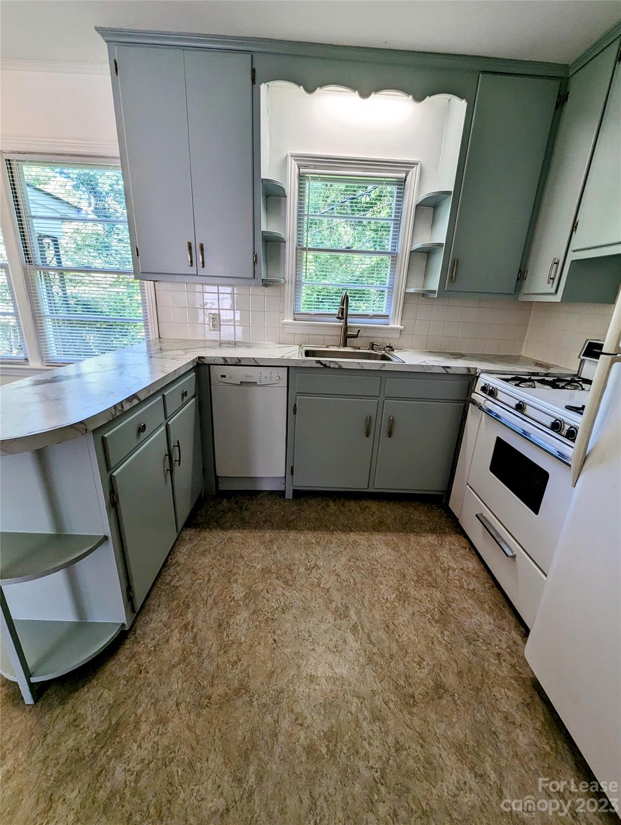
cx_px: 310
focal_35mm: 13
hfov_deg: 90.1
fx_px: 310
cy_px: 412
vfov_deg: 106.1
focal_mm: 1.95
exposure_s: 1/120
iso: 55
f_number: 2.2
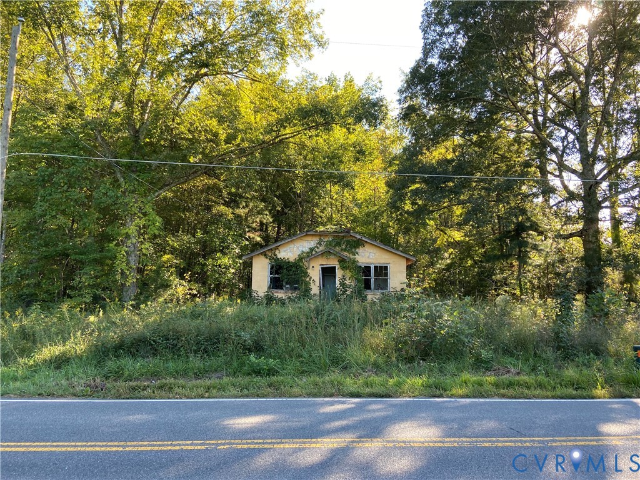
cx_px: 320
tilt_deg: +6.7
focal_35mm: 26
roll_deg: -1.9
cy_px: 240
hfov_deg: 67.3
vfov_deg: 53.1
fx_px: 481
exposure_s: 1/155
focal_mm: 4.25
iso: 32
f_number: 1.8
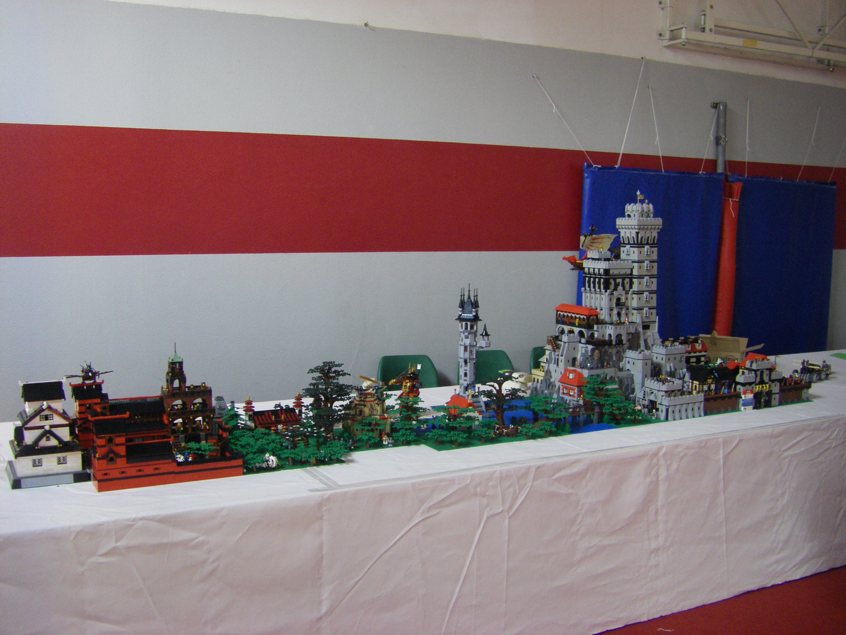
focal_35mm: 38
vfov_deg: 37.7
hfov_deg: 49.0
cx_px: 423
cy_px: 318
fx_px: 929
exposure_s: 1/50
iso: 250
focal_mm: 6.3
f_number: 3.5
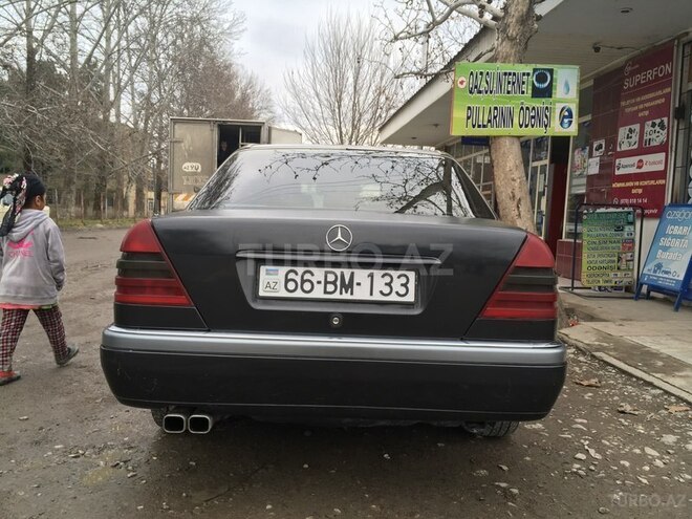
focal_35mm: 29
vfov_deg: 48.2
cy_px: 260
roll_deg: -2.6
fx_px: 580
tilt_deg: -4.2
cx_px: 346
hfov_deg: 61.7
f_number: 2.2
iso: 25
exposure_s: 1/120
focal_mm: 4.15
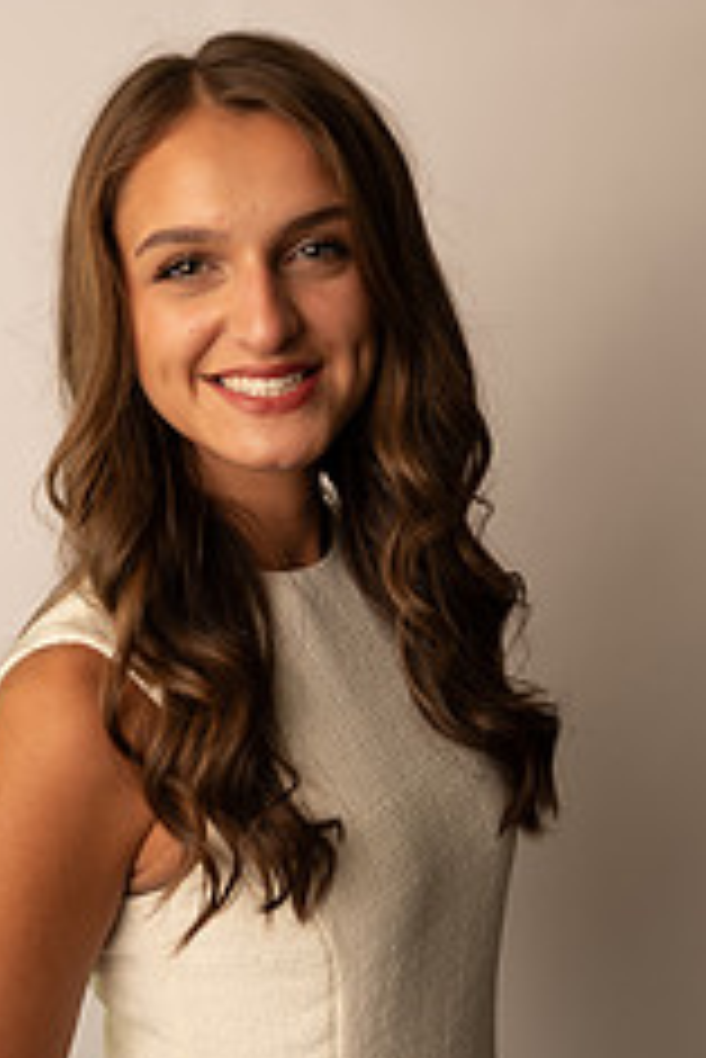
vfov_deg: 42.7
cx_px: 216
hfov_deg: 29.0
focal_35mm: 46
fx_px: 1351
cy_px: 518
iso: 100
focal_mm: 24
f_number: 3.2
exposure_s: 1/160
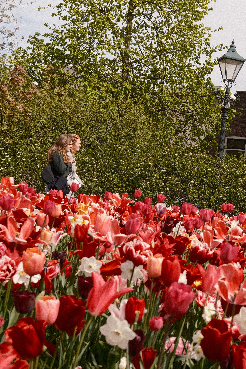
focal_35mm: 72
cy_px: 173
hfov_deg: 18.0
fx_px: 738
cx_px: 292
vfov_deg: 28.1
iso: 250
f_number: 5
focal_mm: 27.9
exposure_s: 1/900
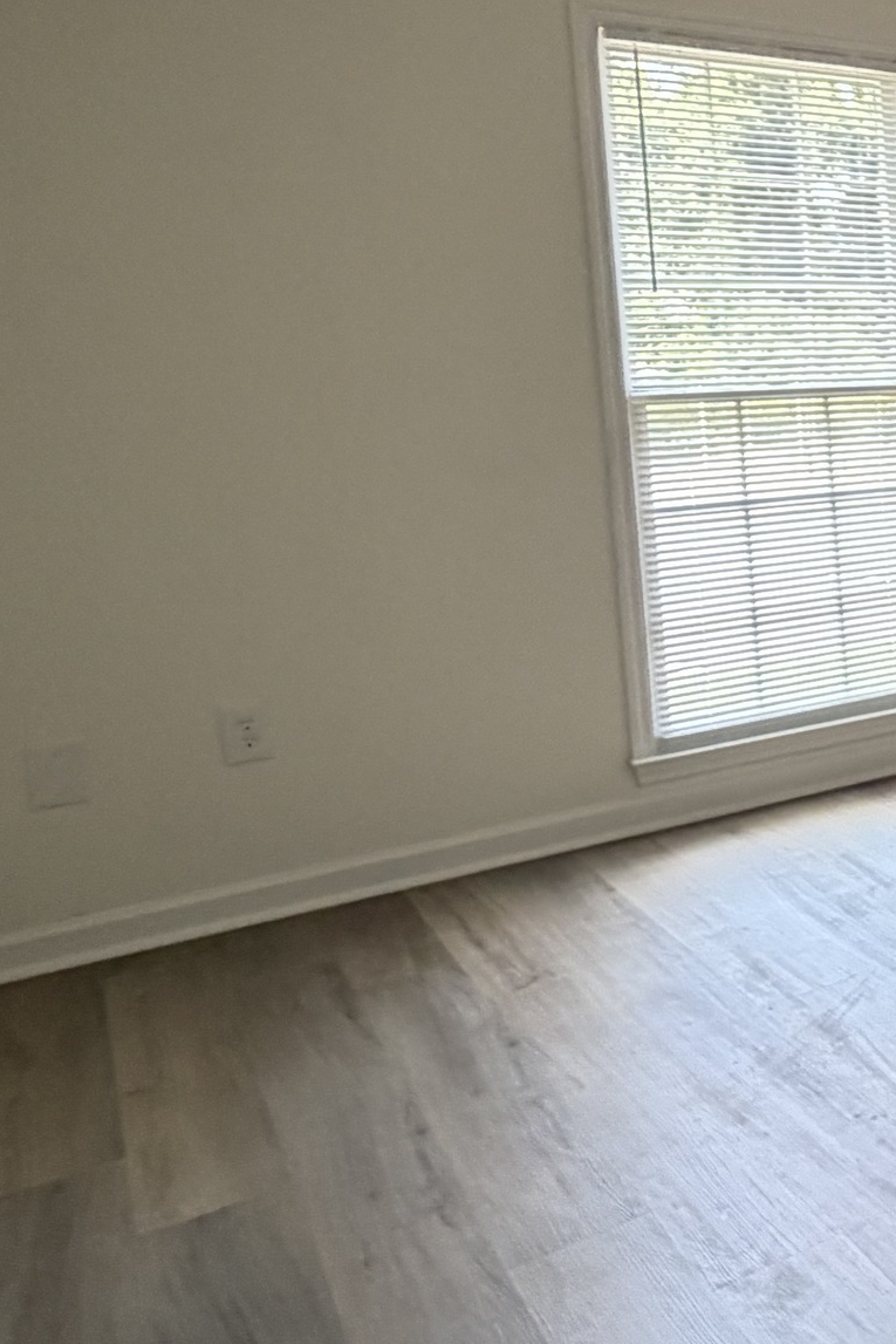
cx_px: 1356
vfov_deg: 49.1
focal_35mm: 39
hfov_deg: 25.4
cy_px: 504
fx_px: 1455
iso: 320
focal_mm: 2.22
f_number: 2.2
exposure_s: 1/120
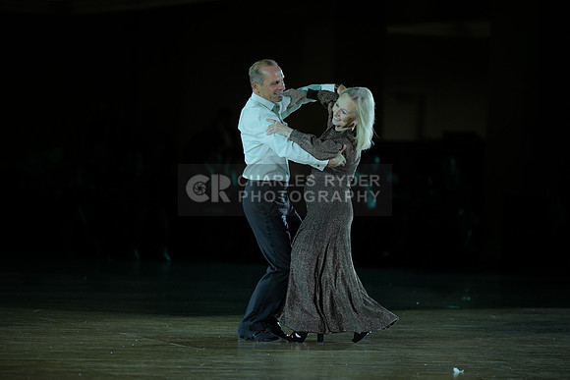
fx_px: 3167
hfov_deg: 10.3
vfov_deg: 6.9
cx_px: 285
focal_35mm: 200
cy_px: 190
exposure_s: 1/800
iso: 640
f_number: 2.8
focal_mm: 200
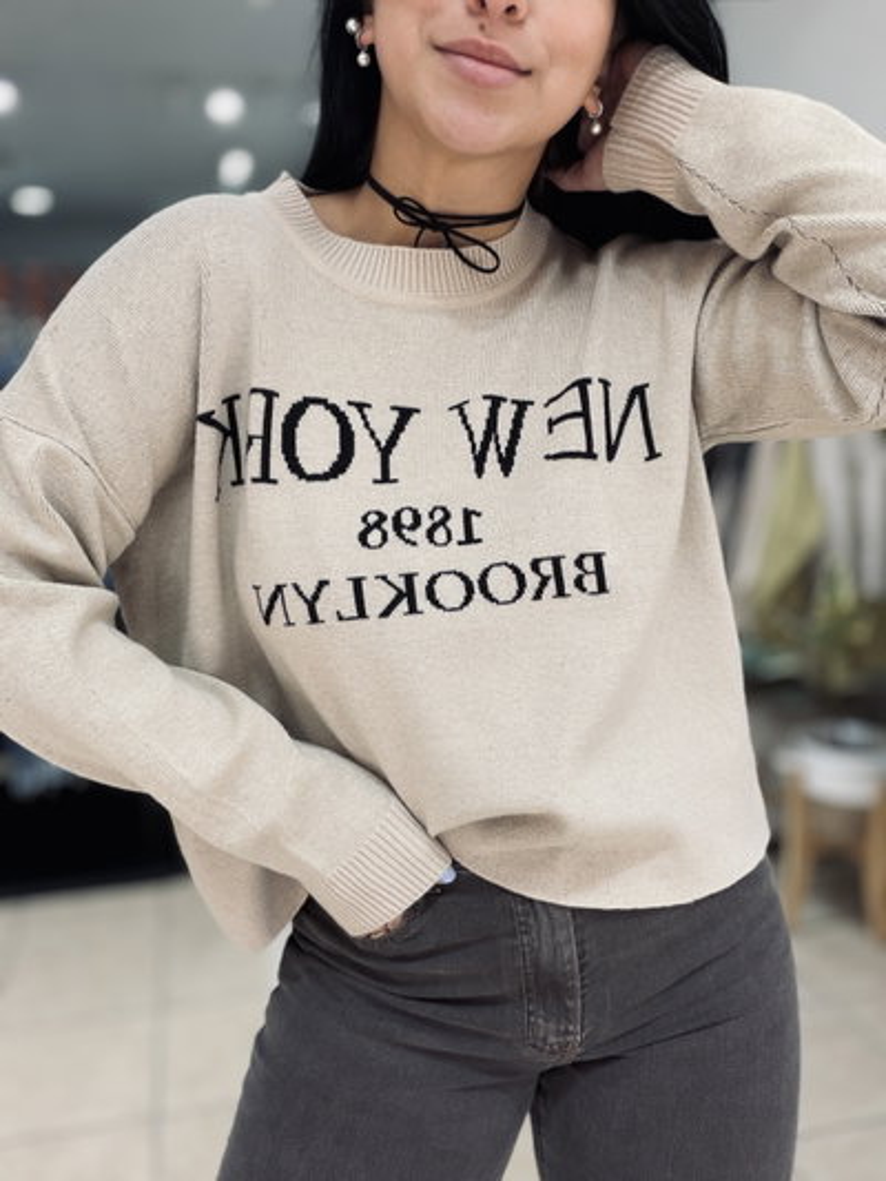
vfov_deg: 60.0
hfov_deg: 46.8
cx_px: 443
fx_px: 1023
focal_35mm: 30
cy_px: 590
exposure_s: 1/121
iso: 50
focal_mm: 2.71
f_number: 1.9
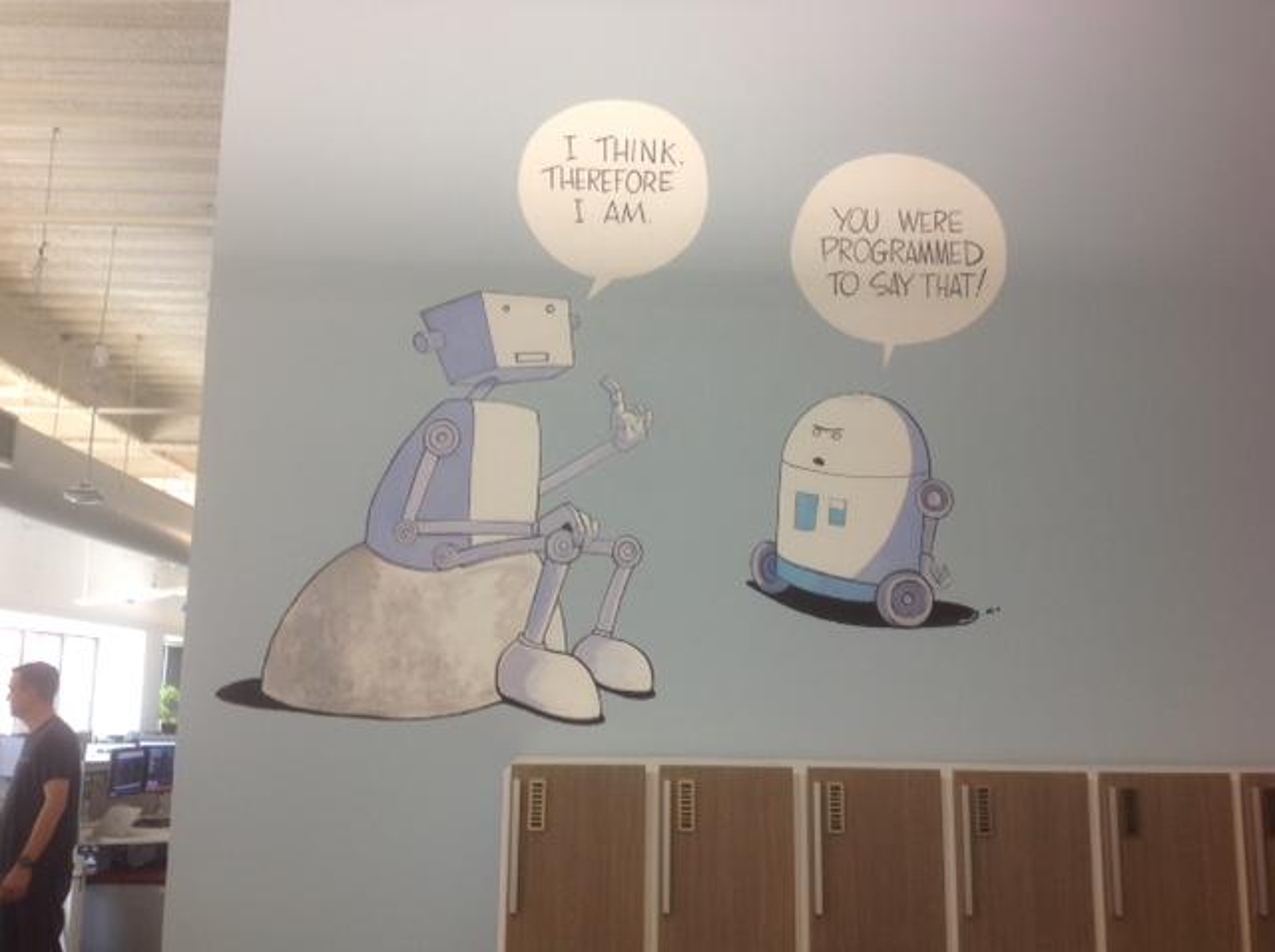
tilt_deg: +8.2
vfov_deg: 40.6
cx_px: 638
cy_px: 476
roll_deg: -0.2
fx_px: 1287
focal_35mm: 35
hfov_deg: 52.7
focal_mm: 4.28
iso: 50
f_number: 2.4
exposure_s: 1/17
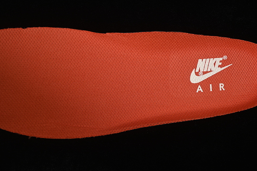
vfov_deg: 18.2
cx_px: 128
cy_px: 86
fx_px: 535
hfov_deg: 27.0
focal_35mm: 75
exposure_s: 1/80
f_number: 7.1
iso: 160
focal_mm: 50
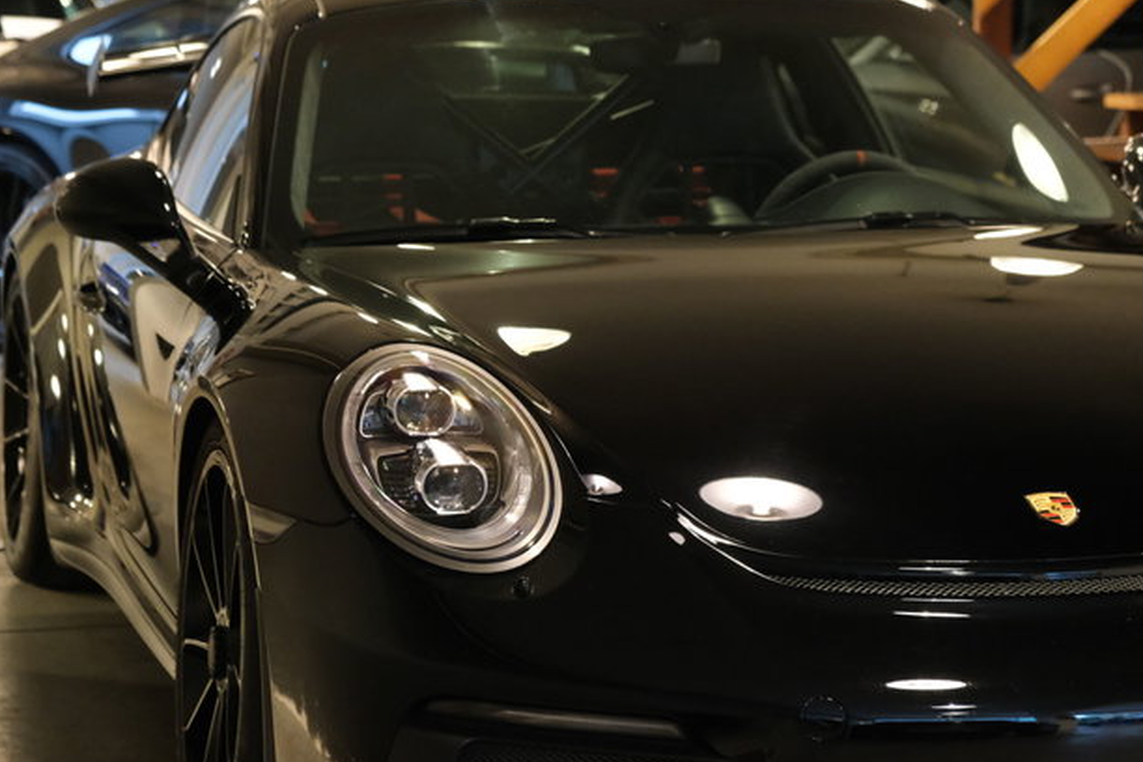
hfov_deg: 19.6
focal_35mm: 104
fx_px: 3302
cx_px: 528
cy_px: 456
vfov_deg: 13.2
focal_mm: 55
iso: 6400
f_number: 4.5
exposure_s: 1/80
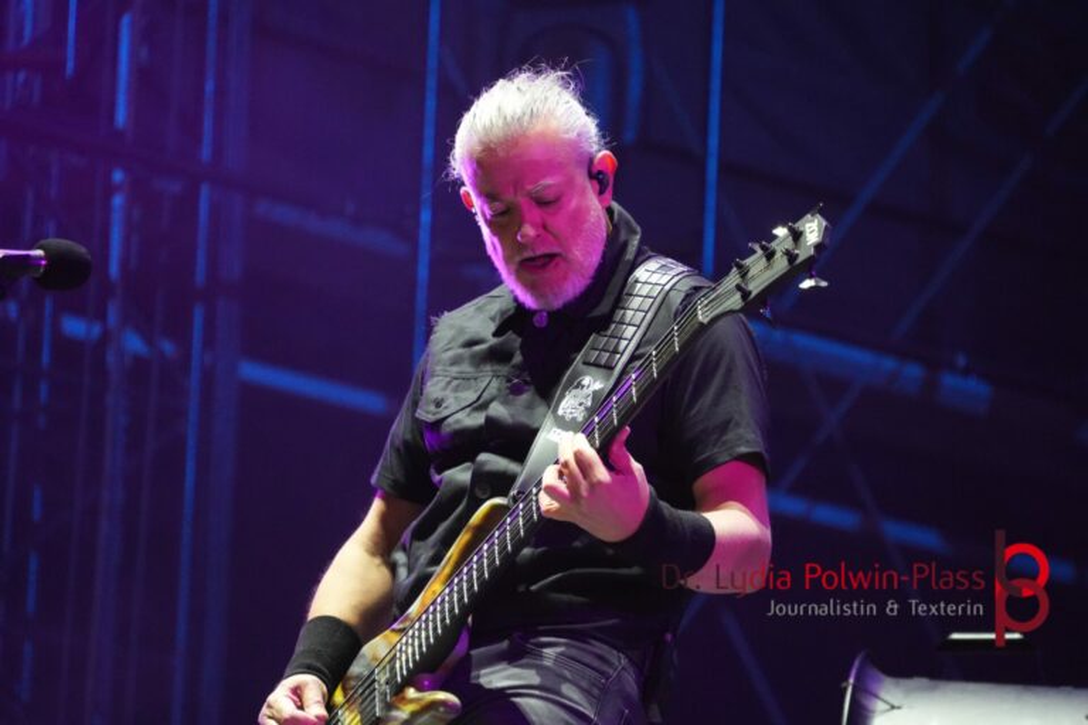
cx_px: 544
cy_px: 362
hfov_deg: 8.0
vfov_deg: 5.4
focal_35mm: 256
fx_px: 7751
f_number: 6.3
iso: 6400
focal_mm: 171
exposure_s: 1/125
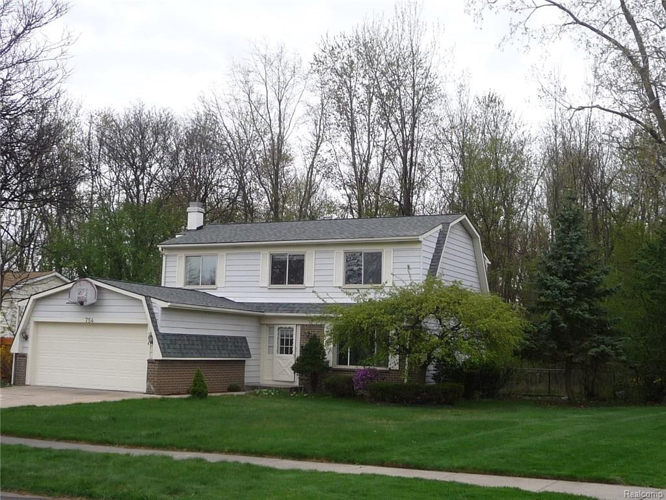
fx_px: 904
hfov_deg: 40.4
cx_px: 333
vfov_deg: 30.9
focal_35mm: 47
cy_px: 250
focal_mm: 4.7
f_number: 3.3
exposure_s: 1/160
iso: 100
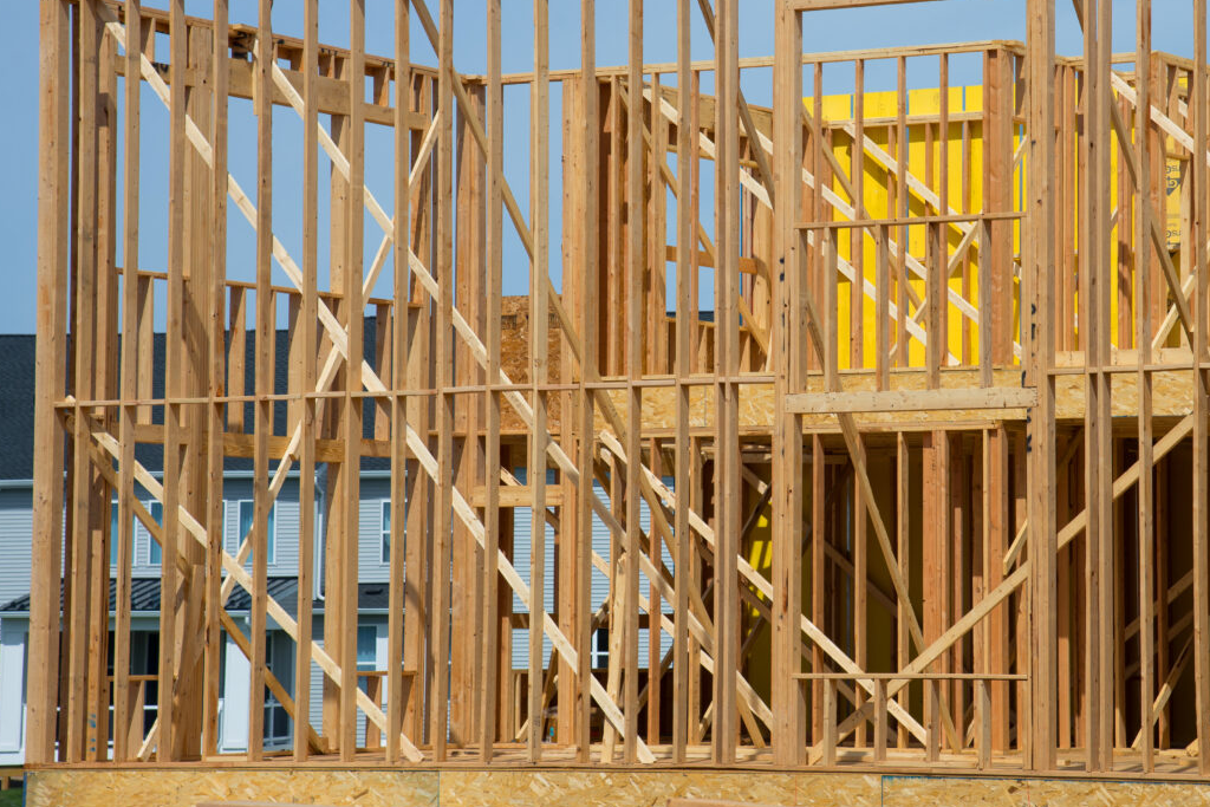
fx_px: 4639
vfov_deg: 9.9
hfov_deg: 14.8
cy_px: 314
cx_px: 814
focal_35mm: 138
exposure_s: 1/500
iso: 100
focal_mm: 92
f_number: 8
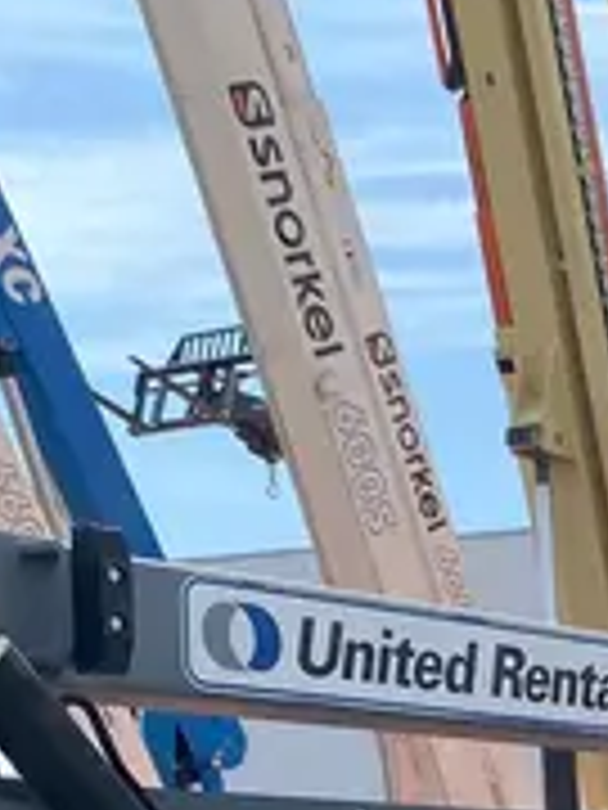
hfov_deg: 12.5
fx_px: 2482
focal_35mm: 106
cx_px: 1162
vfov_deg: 17.4
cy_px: 1051
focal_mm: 4.25
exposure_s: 1/1898
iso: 32
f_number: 1.8
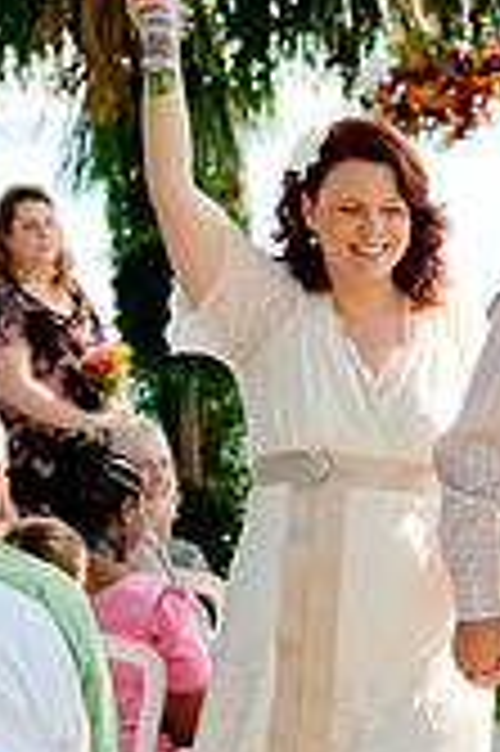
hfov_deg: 6.0
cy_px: 594
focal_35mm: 229
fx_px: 4780
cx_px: 471
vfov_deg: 9.0
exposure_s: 1/2000
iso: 1250
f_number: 5.6
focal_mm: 85
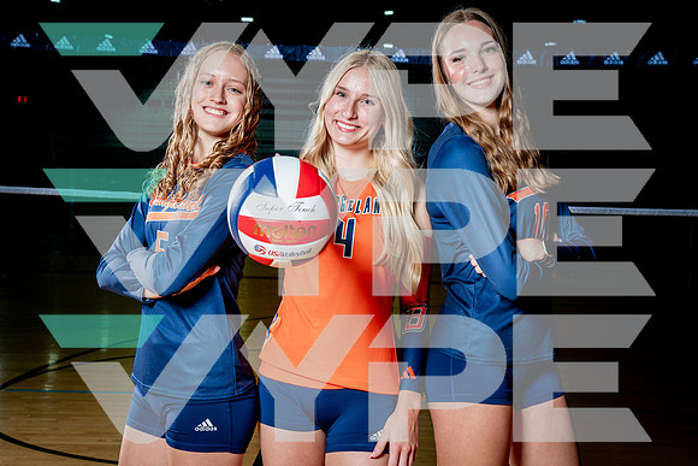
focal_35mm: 59
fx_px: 1148
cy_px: 233
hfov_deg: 33.8
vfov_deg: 22.9
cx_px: 349
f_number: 8
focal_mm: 56
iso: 400
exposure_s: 1/250
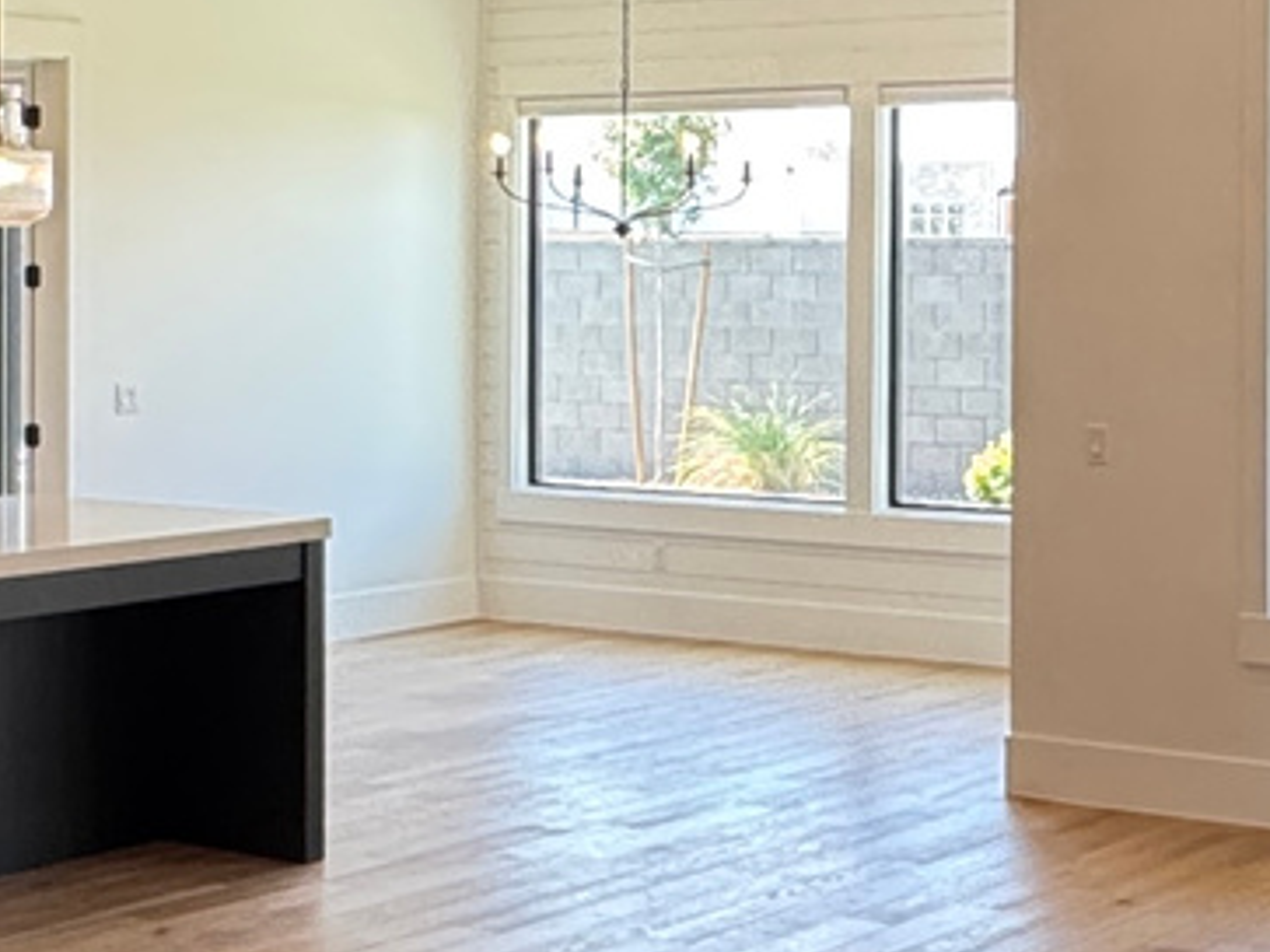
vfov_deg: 18.6
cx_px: 808
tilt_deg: +0.1
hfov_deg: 24.6
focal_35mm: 79
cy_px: 284
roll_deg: +0.1
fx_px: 2897
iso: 250
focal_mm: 2.22
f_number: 2.2
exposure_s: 1/120
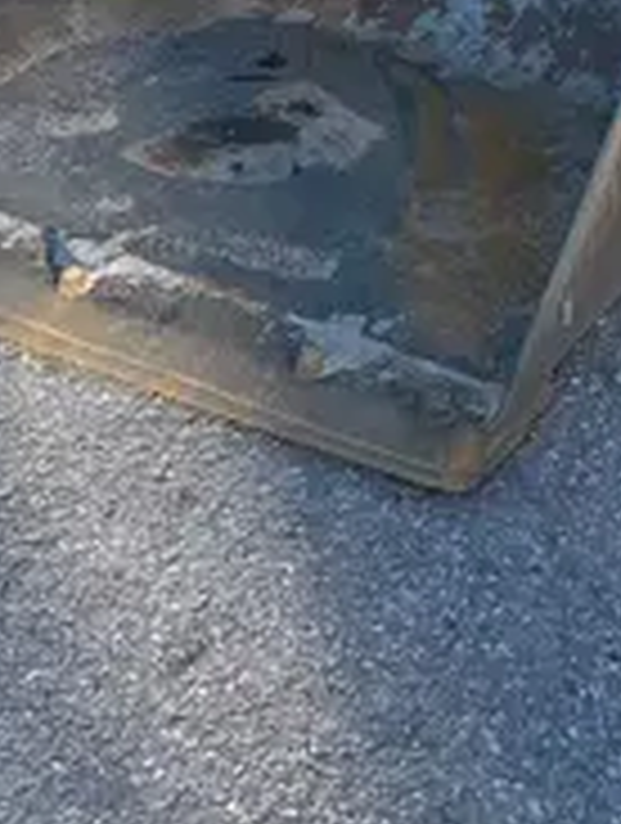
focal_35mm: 104
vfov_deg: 15.9
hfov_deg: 14.0
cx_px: 662
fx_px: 2479
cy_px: -678
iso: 50
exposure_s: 1/1558
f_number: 1.6
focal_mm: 5.1
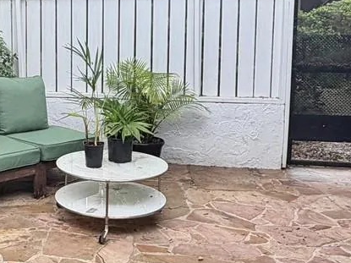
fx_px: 547
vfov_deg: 26.8
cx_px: 39
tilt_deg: -8.1
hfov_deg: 33.8
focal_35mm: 54
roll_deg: +0.8
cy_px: 76
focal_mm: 2.22
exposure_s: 1/121
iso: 64
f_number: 2.2
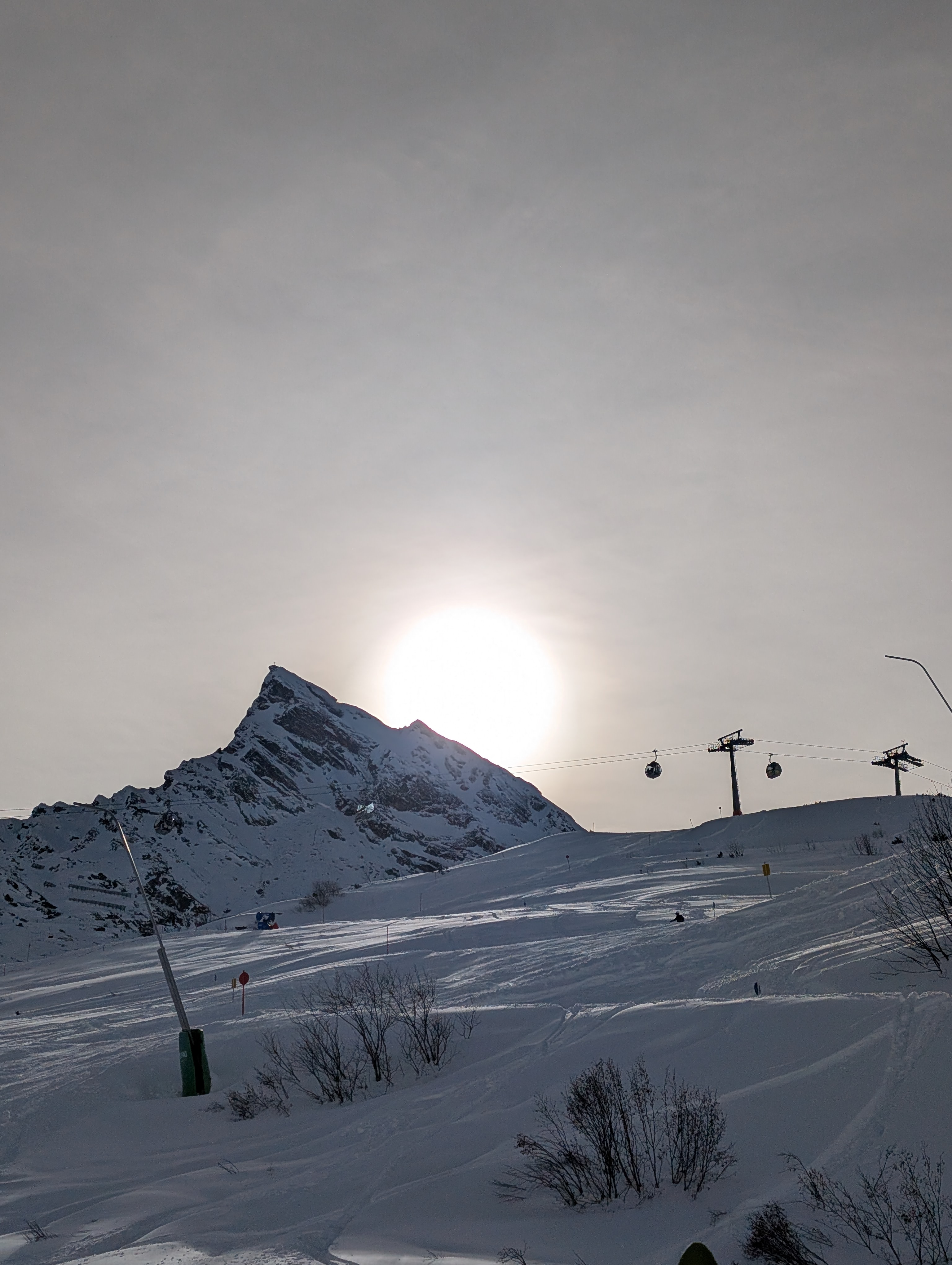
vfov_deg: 38.9
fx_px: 1792
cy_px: 632
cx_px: 476
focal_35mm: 49
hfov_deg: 29.7
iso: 26
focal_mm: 6.9
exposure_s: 1/29412
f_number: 1.68
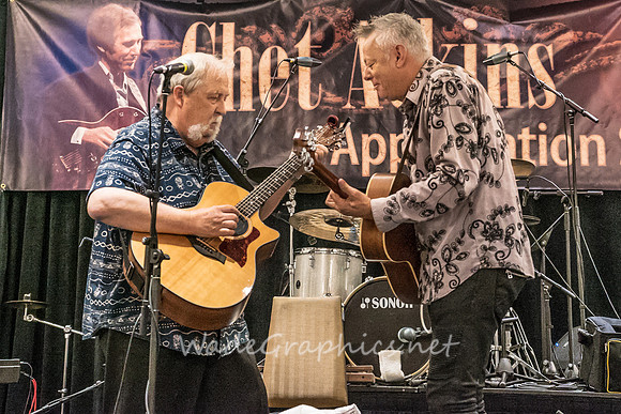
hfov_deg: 22.8
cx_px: 309
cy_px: 131
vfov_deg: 15.3
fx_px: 1541
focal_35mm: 89
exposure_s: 1/200
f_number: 5.6
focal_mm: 61
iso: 10000
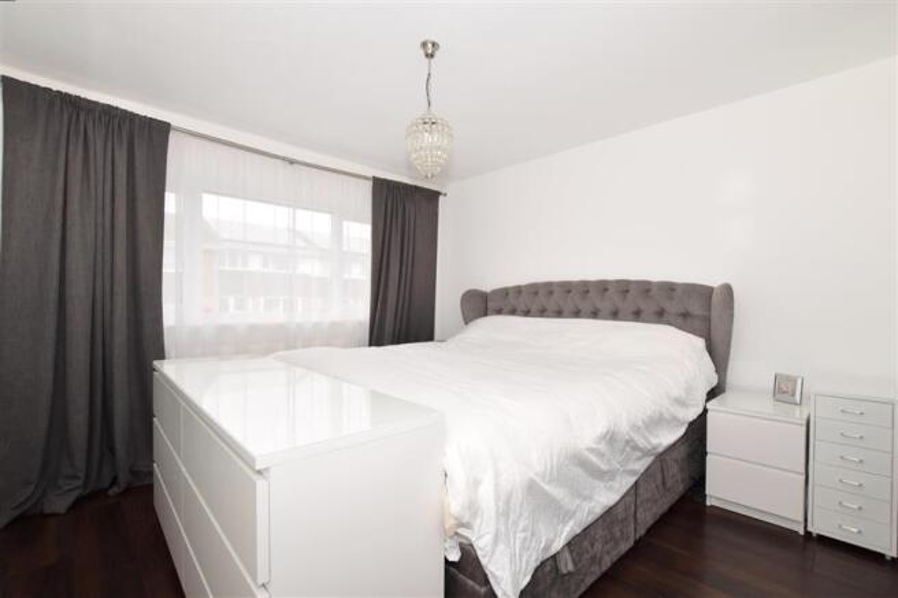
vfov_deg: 77.3
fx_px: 374
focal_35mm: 15
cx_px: 449
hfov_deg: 100.4
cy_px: 299
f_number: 7.1
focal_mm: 10
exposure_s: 1/200
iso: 400
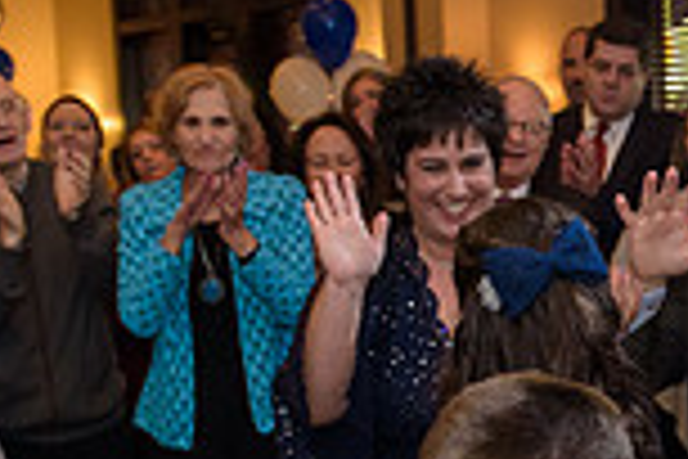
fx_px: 1739
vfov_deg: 15.0
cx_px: 616
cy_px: 317
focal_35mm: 91
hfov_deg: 21.9
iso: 1600
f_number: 3.2
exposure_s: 1/125
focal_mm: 24
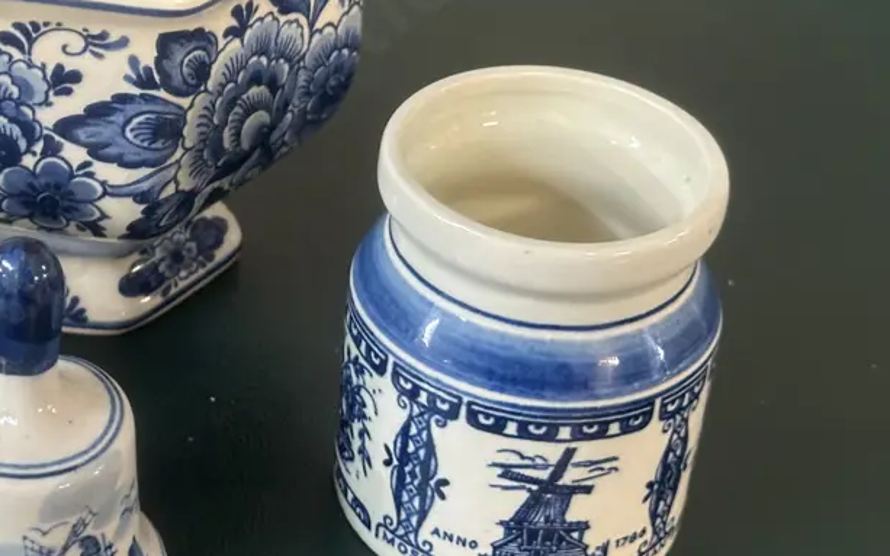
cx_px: 171
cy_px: 174
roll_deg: -1.1
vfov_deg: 15.3
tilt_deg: -34.2
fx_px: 2062
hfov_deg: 24.0
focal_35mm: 85
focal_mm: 6.86
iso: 250
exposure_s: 1/50
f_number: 1.78
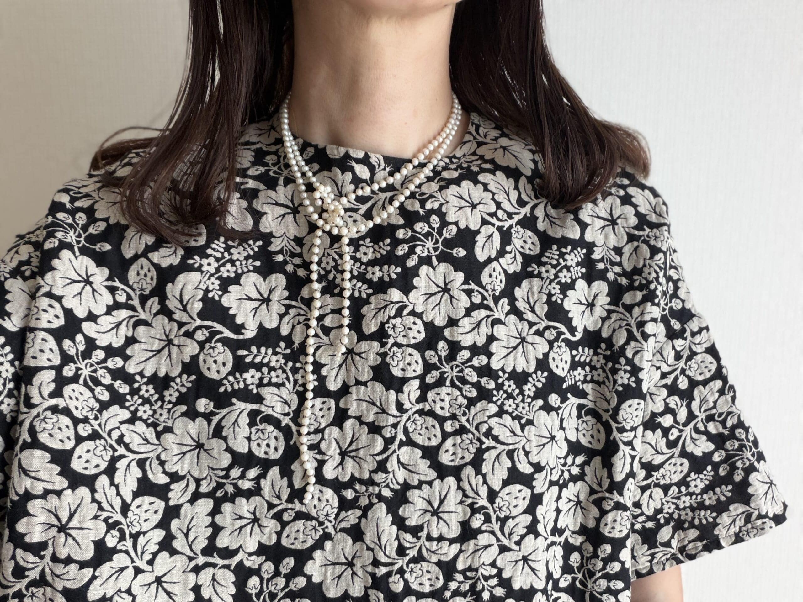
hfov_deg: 60.0
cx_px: 402
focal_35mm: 30
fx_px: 696
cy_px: 301
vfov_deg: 46.8
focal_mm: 2.71
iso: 80
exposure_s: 1/103
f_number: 1.9
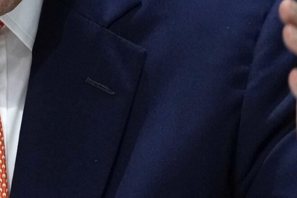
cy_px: 30
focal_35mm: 2333
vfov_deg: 0.6
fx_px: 19250
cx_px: -76
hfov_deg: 0.9
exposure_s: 1/250
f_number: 4
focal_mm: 400
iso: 1600
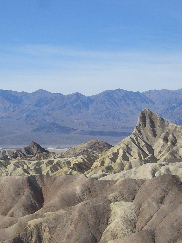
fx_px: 624
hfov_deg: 16.6
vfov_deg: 22.0
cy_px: 122
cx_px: 109
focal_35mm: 89
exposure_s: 1/500
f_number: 5.8
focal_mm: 10.7
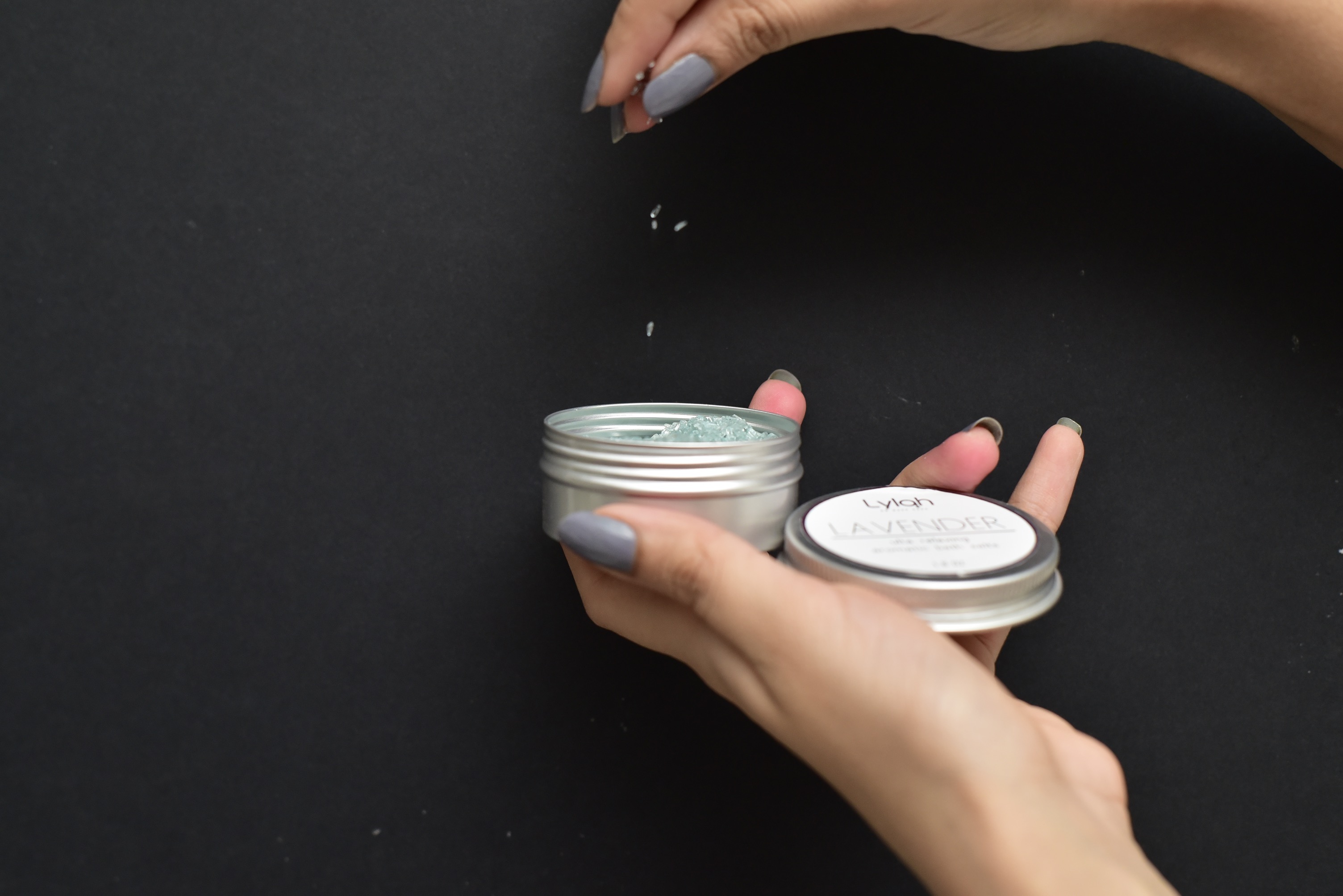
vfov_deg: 27.0
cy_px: 448
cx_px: 672
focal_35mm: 50
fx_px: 1866
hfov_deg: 39.6
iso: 1600
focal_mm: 50
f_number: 5
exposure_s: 1/125
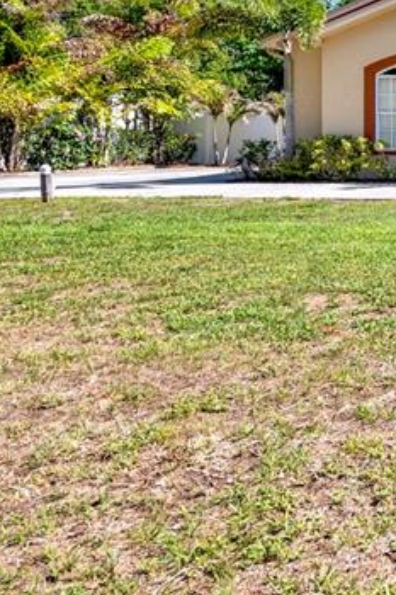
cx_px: 738
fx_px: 677
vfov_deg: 45.7
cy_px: 144
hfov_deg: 20.7
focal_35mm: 41
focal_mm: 14
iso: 250
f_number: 6.3
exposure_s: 1/1000
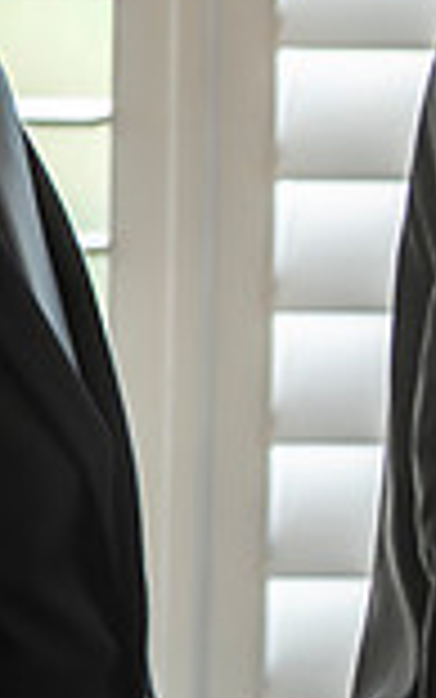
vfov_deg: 2.7
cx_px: 1290
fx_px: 14531
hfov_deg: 1.7
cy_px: -25
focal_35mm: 765
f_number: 2.8
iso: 640
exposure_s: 1/250
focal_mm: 200
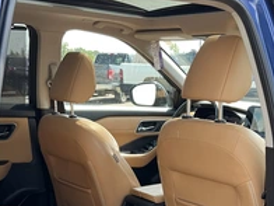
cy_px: 207
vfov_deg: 24.5
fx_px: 451
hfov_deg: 33.8
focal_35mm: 57
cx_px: 137
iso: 20
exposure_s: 1/122
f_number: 1.8
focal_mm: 3
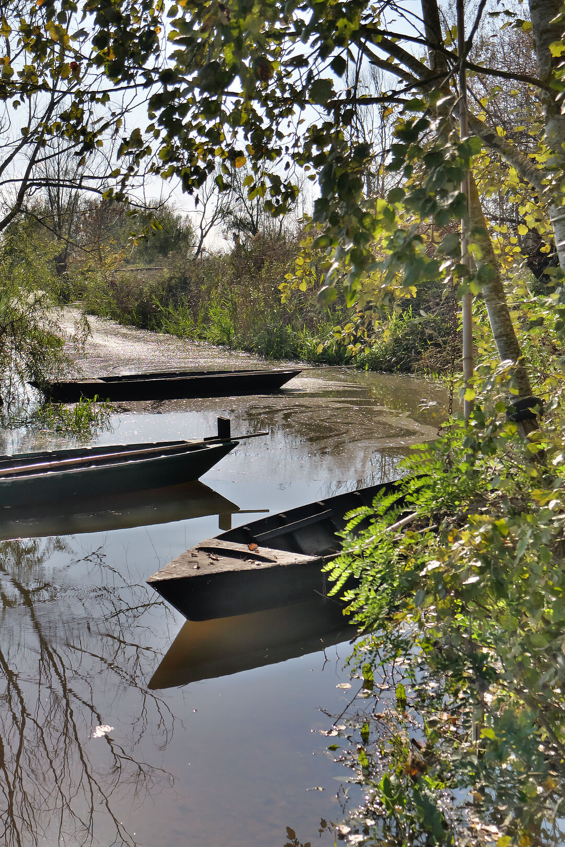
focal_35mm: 49
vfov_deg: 40.2
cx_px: 133
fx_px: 1154
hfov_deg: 27.1
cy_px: 353
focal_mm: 16
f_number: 3.1
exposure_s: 1/8000
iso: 400
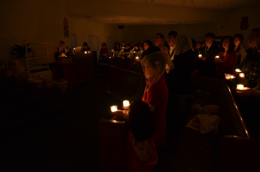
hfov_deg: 67.5
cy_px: 86
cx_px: 130
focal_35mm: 27
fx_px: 195
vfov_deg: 47.7
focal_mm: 18
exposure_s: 1/15
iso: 1600
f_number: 3.5
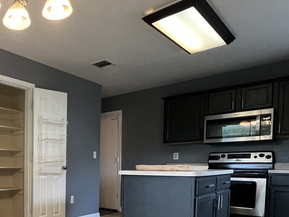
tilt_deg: -4.3
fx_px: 250
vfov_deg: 43.8
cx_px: 4
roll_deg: +0.7
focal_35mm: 30
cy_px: 184
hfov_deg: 49.6
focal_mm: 1.57
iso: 250
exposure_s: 1/120
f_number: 1.8
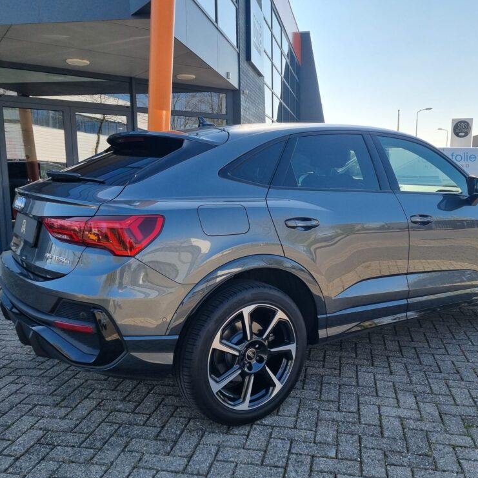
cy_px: 241
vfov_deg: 52.5
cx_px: 271
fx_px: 484
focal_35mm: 31
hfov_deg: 52.4
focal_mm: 5.4
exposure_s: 1/1280
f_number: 1.8
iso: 50
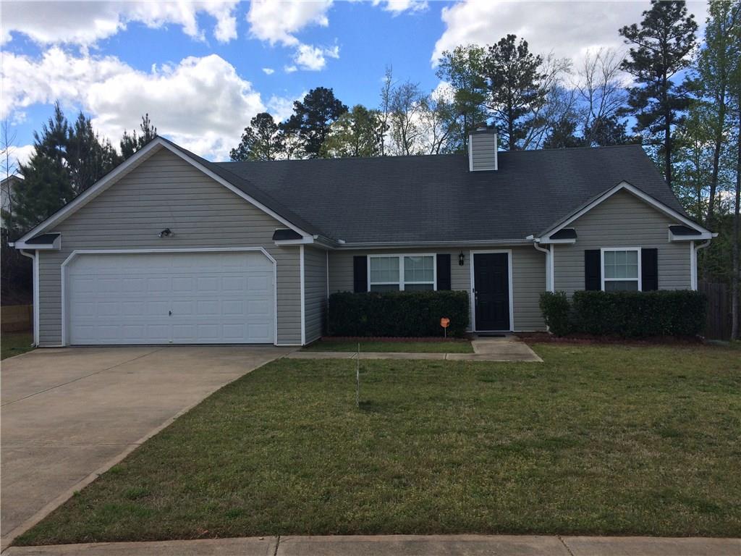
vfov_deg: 48.2
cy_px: 278
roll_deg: +3.0
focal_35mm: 29
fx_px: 621
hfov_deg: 61.7
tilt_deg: -2.8
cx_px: 370
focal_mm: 4.15
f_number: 2.2
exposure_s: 1/1786
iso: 32
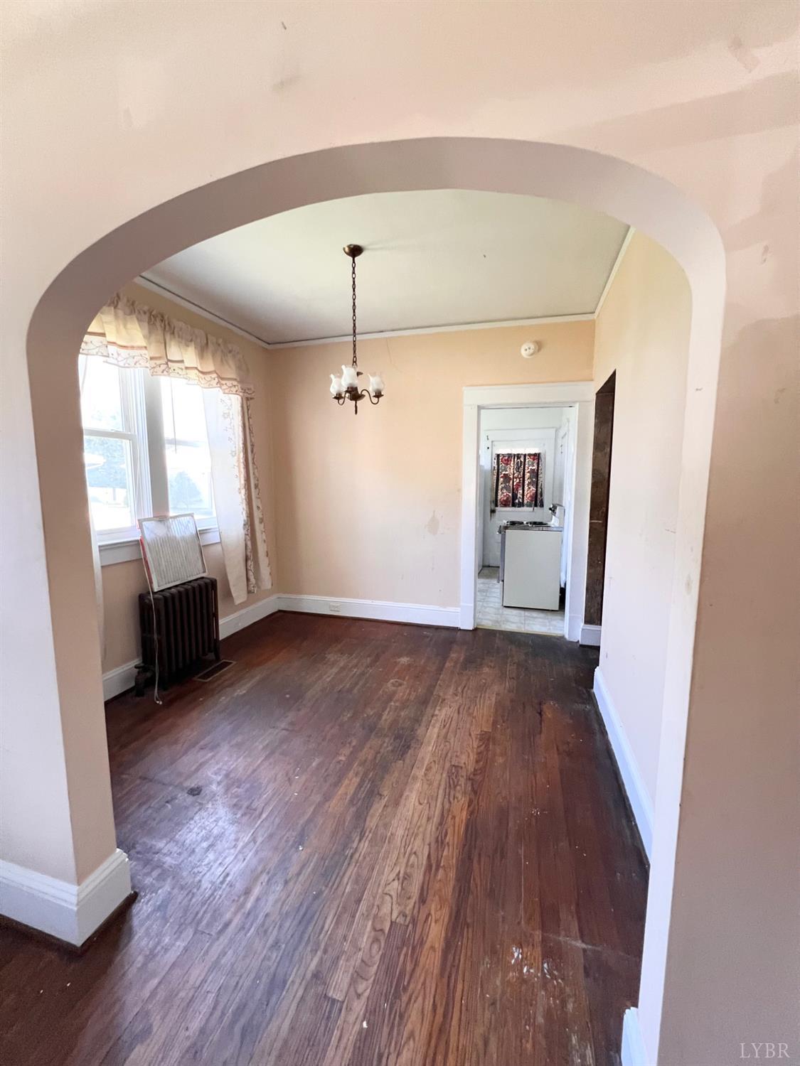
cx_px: 400
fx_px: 401
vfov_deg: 106.2
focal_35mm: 13
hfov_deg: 89.9
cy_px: 533
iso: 320
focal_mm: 1.57
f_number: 1.8
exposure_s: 1/60
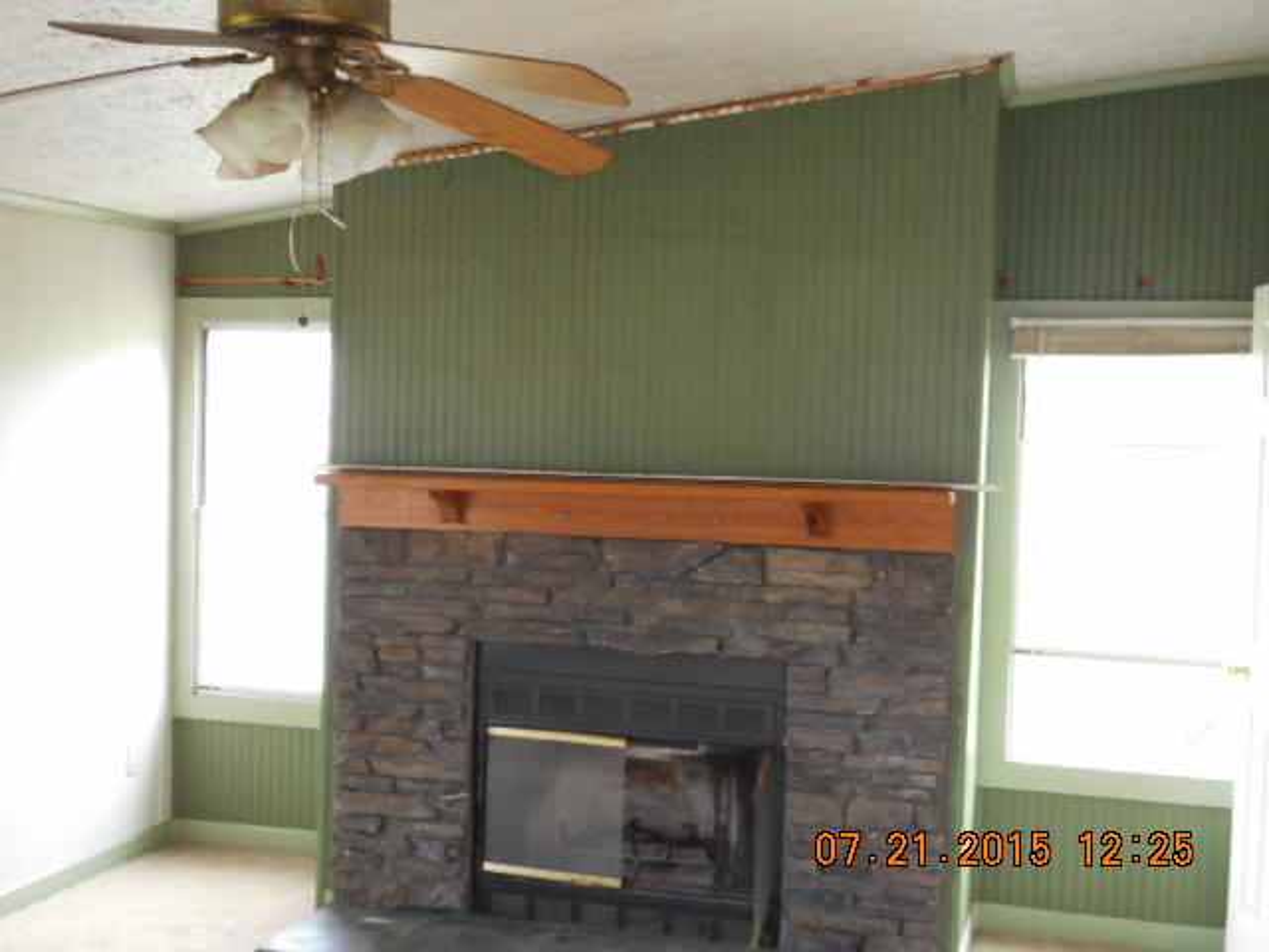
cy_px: 476
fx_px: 1613
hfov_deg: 42.9
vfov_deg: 32.9
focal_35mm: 44
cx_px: 634
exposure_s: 1/30
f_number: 4.7
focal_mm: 7.9
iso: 400
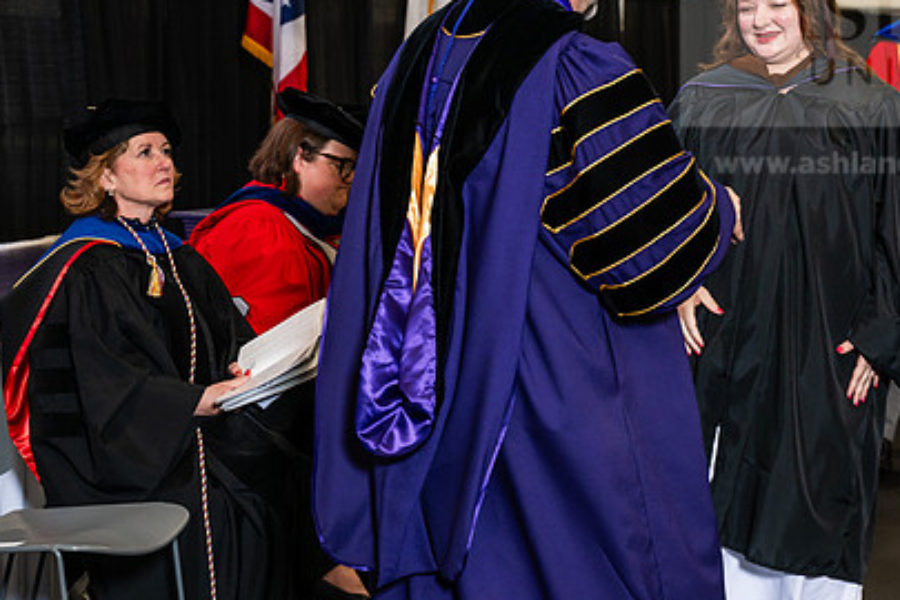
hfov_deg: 21.1
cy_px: 210
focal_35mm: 96
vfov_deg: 14.2
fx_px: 2400
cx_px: 613
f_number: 4.5
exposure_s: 1/200
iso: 1250
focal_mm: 67
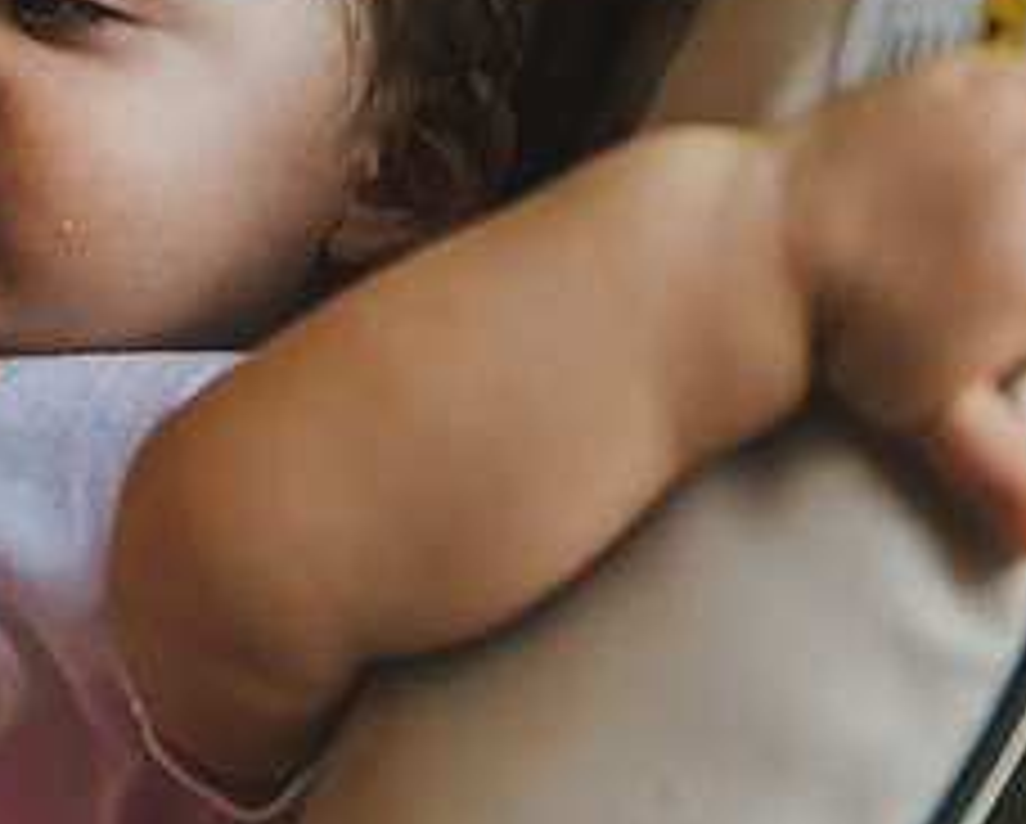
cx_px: -45
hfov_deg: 13.2
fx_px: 4348
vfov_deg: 10.8
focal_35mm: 143
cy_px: 83
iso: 1250
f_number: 2.8
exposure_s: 1/640
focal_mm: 60
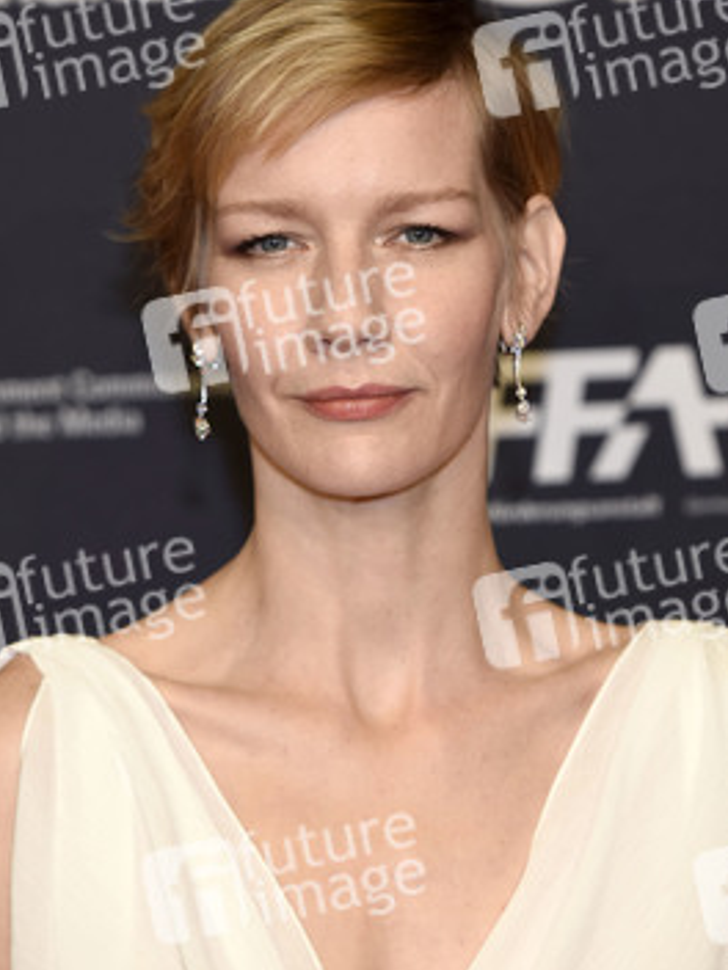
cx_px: 364
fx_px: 7586
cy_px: 466
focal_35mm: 271
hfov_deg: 5.5
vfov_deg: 7.3
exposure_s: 1/640
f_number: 3.5
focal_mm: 165
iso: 640
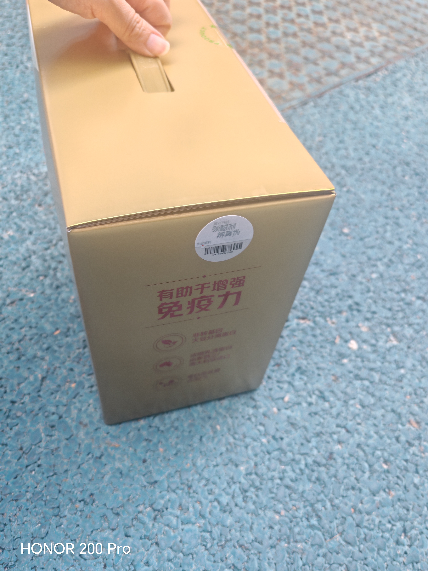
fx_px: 445
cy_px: 286
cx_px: 214
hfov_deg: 51.4
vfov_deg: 65.3
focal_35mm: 27
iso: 160
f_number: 1.9
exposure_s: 1/100
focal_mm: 6.67
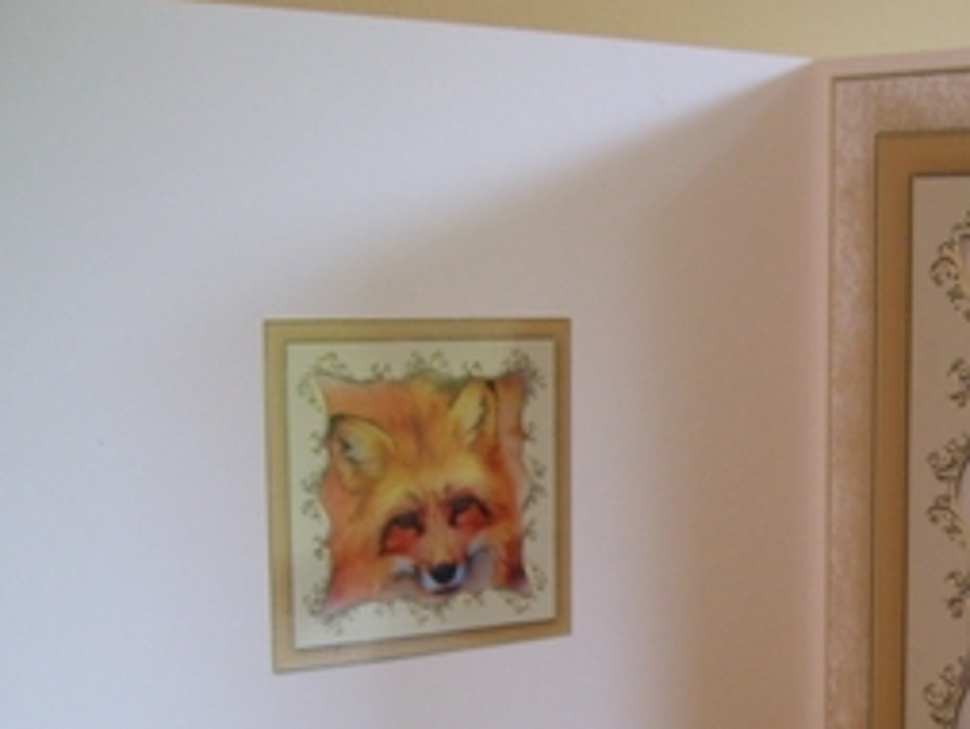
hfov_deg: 29.5
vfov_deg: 22.7
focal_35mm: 64
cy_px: 551
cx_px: 794
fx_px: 1794
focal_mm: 6
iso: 160
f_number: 2.7
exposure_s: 1/15
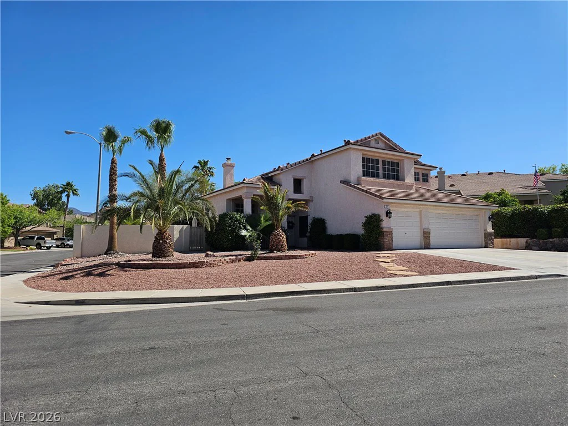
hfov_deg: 73.9
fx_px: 377
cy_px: 213
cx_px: 284
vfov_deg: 58.9
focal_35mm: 23
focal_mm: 6.3
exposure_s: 1/976
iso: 10
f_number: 1.7
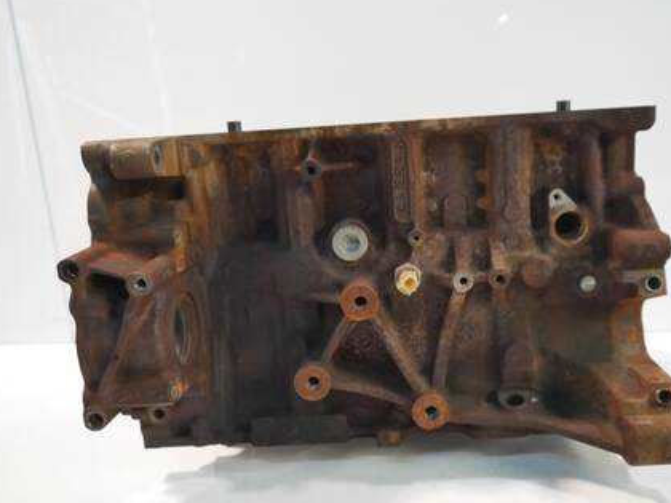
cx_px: 372
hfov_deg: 56.7
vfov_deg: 44.1
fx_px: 620
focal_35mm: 32
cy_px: 279
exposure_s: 1/60
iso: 800
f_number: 3.5
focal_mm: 14
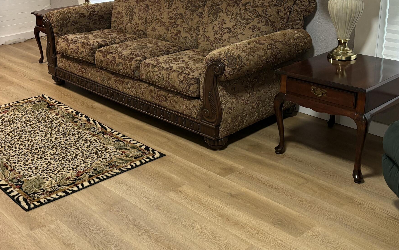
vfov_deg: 27.0
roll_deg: +2.0
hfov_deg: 42.2
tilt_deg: -15.4
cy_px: 62
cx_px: 142
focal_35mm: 47
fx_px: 511
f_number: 1.6
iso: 100
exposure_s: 1/60
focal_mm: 5.96
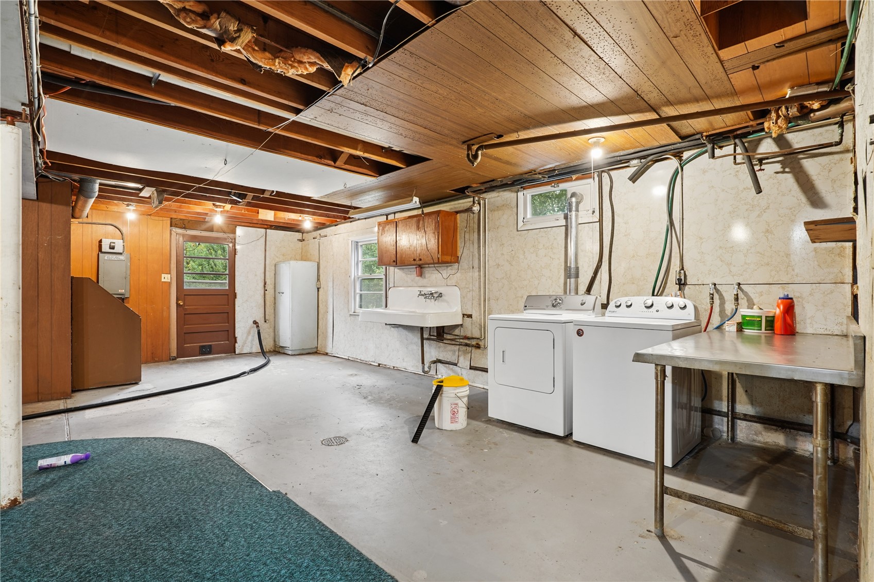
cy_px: 291
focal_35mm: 16
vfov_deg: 73.7
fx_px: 388
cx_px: 437
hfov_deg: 96.7
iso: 400
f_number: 9
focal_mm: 16
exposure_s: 1/4
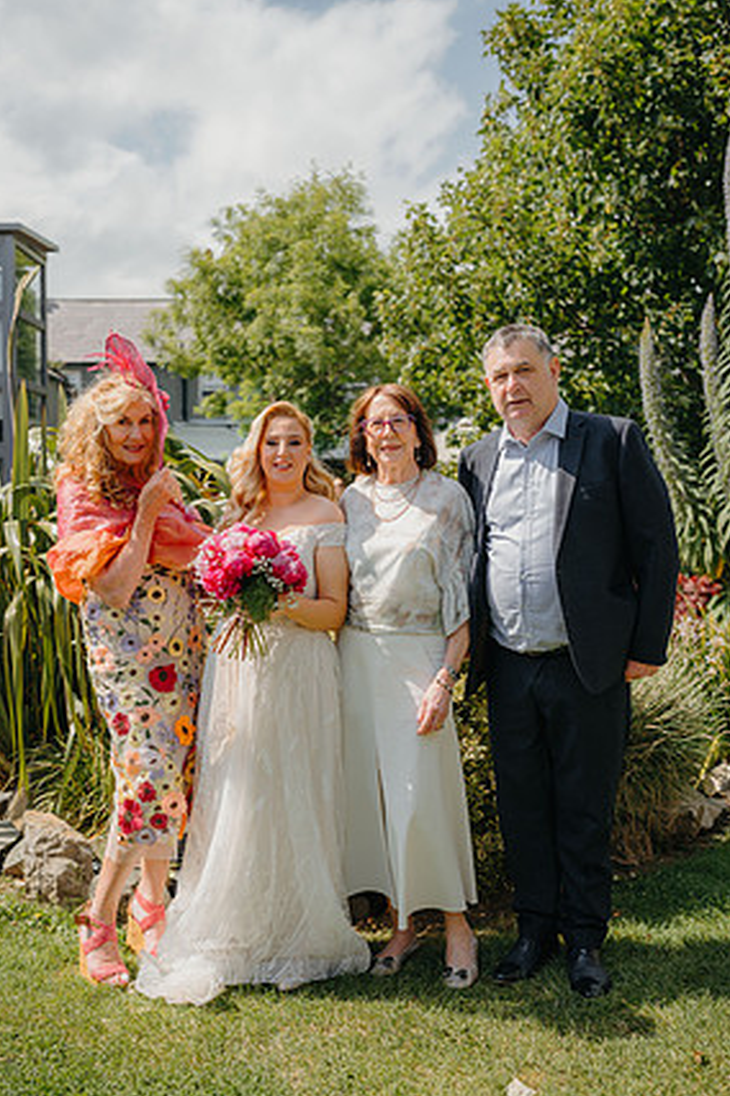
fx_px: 1125
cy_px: 545
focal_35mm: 37
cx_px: 350
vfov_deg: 51.9
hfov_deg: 35.9
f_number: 2.8
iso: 100
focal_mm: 35
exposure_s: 1/1250
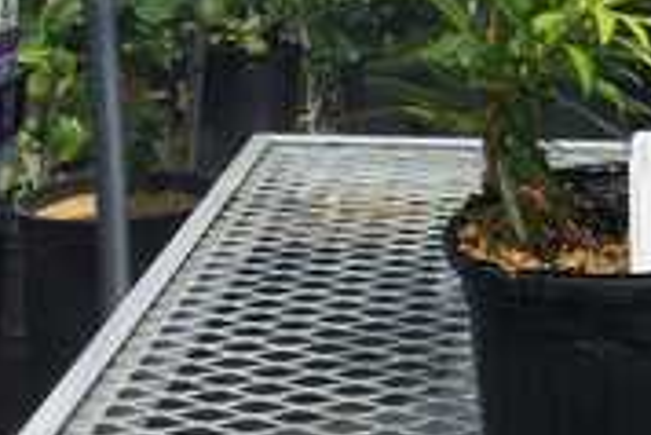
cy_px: -15
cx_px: 501
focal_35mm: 87
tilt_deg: -9.1
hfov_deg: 23.1
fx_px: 1574
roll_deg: +2.2
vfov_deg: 15.4
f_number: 2.4
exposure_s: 1/433
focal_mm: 3.3
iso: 25
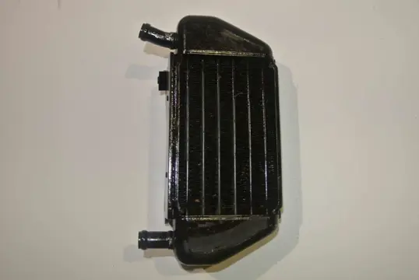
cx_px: 210
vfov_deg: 39.0
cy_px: 140
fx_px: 396
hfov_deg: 55.7
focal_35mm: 34
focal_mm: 12.7
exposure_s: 1/60
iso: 200
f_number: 3.8
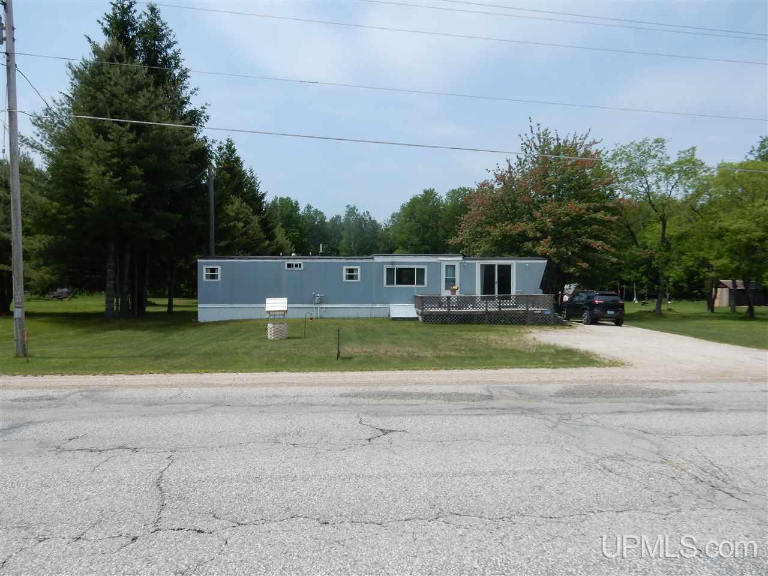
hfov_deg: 69.4
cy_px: 288
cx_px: 384
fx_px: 555
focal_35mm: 25
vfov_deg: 54.9
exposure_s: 1/2000
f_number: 3.7
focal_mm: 4.5
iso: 125
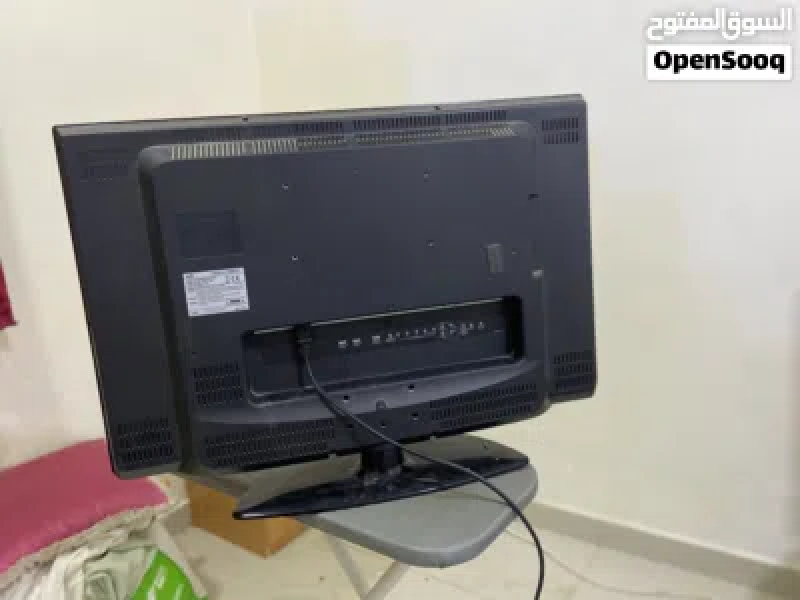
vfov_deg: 53.1
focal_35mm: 26
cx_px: 400
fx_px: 601
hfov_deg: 67.3
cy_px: 300
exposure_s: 1/33
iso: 500
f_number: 1.8
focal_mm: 4.25
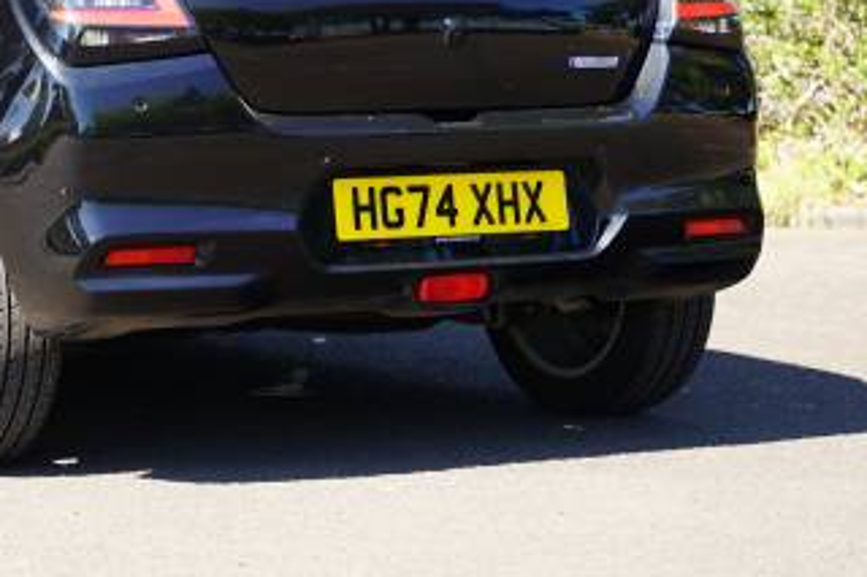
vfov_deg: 9.7
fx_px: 3370
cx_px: 108
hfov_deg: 14.5
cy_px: 49
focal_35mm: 140
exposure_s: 1/80
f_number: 4
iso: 100
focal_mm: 70
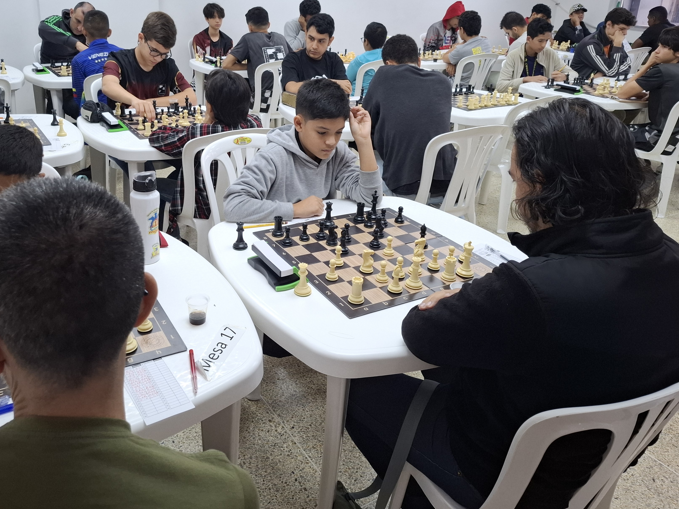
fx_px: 569
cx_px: 281
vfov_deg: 47.8
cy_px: 189
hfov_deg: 61.3
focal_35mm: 29
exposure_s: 1/100
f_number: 1.8
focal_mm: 5.54
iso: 160
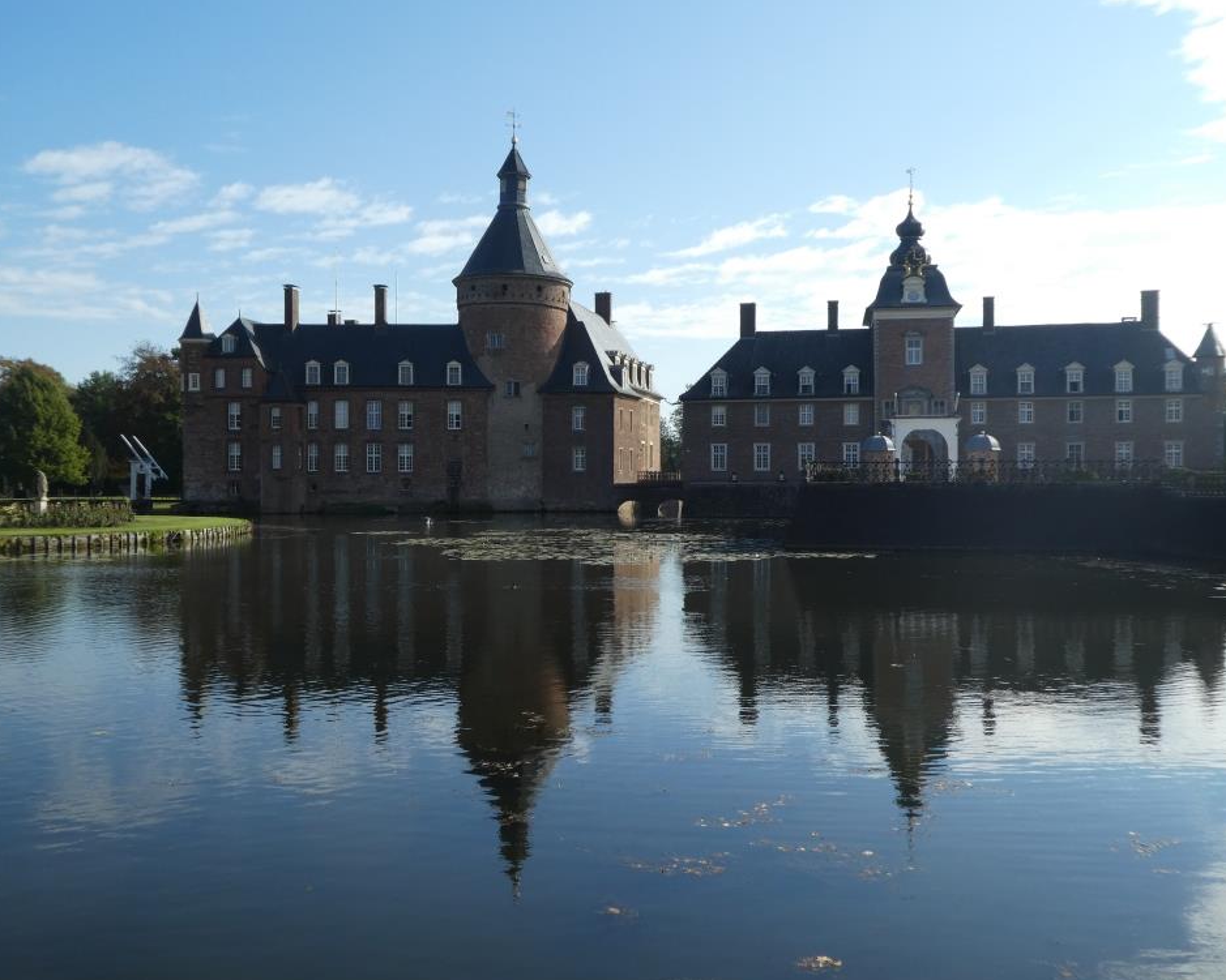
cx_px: 618
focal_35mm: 33
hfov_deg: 54.2
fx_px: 1197
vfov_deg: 44.5
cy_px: 497
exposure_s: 1/640
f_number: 3.5
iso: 80
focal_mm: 5.4
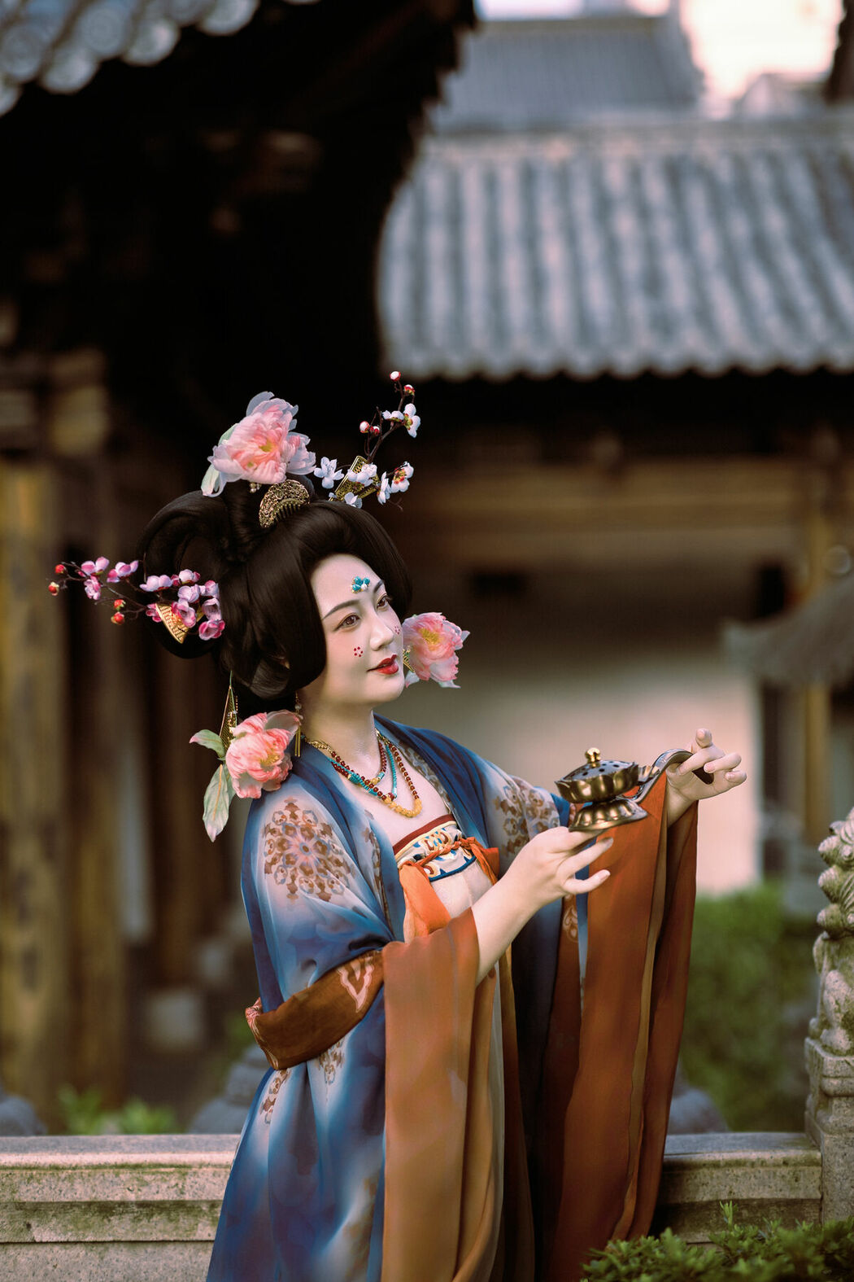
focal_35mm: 85
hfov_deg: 16.1
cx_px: 427
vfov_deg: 23.9
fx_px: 3024
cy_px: 641
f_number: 2
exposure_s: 1/1250
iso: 100
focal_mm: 85
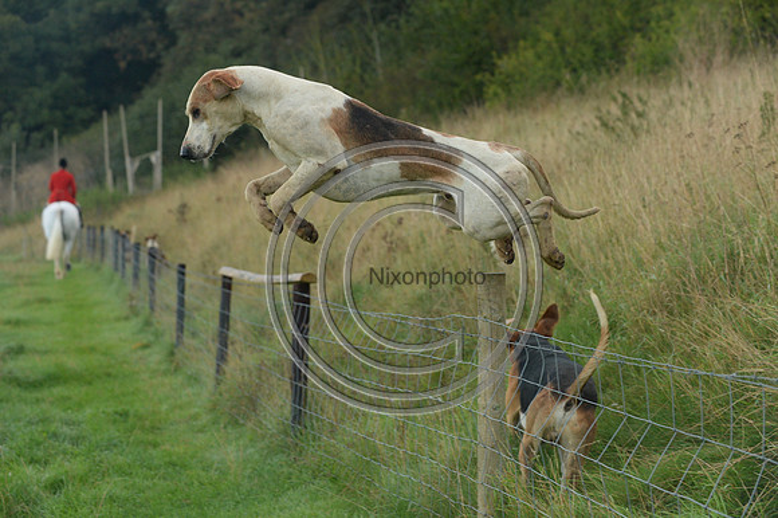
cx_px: 389
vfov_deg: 19.4
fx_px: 1512
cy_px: 259
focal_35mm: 70
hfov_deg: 28.9
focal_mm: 70
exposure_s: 1/640
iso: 2500
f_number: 4.5
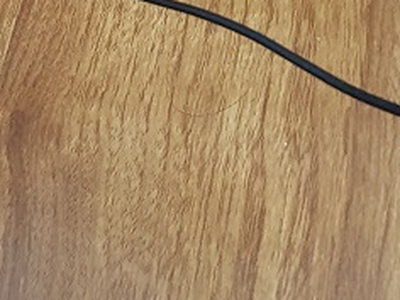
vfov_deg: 15.6
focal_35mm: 88
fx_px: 1017
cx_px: 219
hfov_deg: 22.2
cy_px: -137
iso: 400
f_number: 1.7
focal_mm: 4.3
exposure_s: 1/10
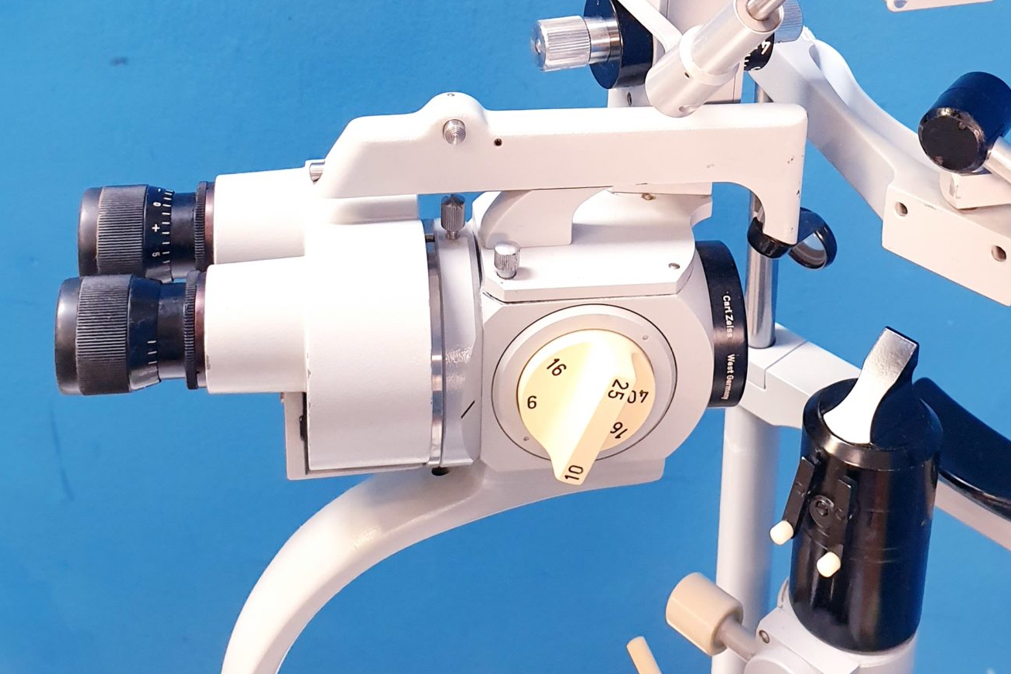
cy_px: -105
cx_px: 535
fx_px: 1488
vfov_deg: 23.6
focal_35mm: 53
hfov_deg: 37.5
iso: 320
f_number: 2.4
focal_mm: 4.3
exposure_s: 1/33
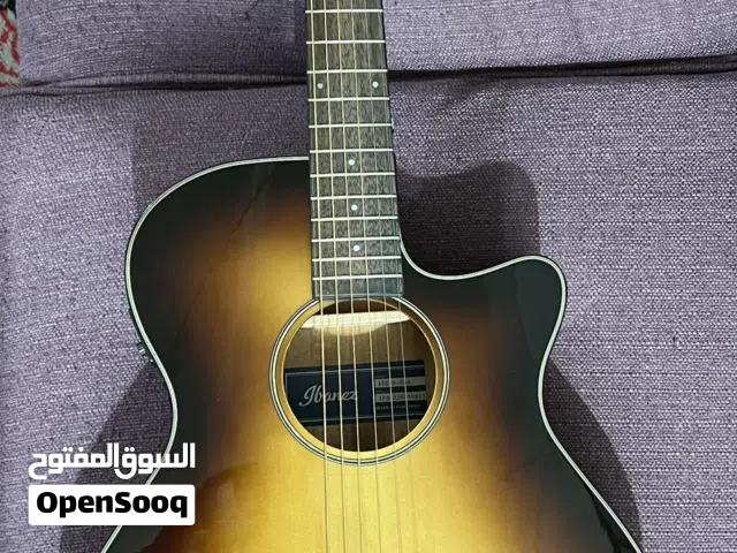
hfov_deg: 67.3
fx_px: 554
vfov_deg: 53.1
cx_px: 368
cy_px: 276
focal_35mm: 26
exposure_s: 1/33
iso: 500
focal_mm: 5.7
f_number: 1.5
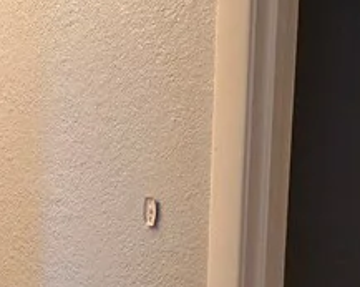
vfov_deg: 23.9
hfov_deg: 30.7
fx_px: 638
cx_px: 73
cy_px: 305
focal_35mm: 60
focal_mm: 2.2
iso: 320
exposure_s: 1/60
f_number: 2.2
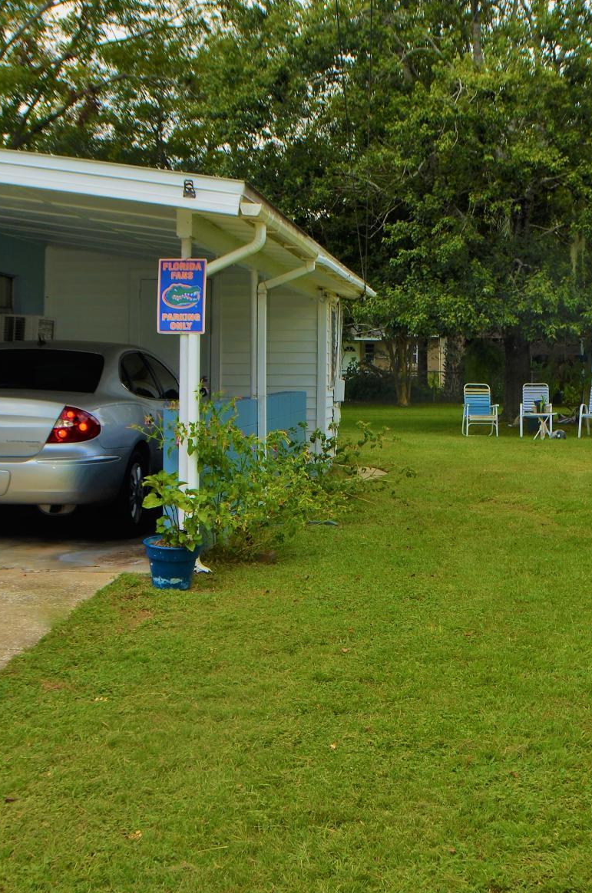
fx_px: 1660
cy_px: 397
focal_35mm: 67
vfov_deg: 30.1
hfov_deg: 20.1
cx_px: 448
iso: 100
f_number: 8
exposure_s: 1/250
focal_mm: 26
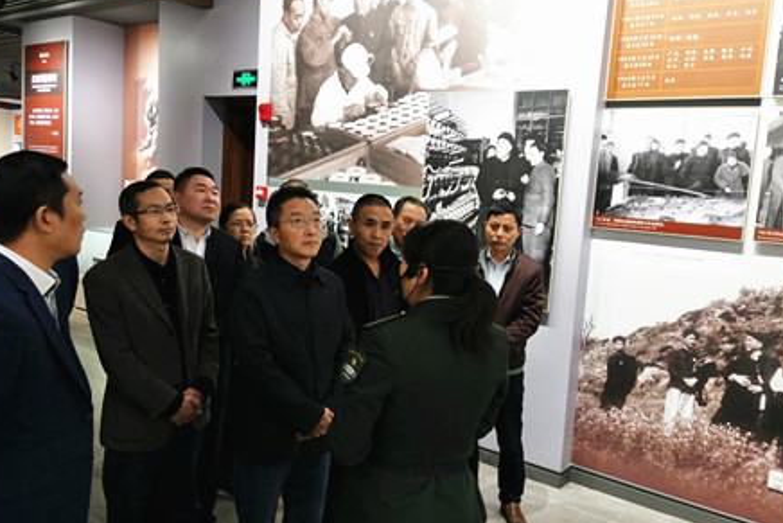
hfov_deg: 60.3
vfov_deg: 42.4
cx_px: 395
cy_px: 256
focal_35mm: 31
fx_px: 674
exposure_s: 1/33.3
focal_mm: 3.88
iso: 250
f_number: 2
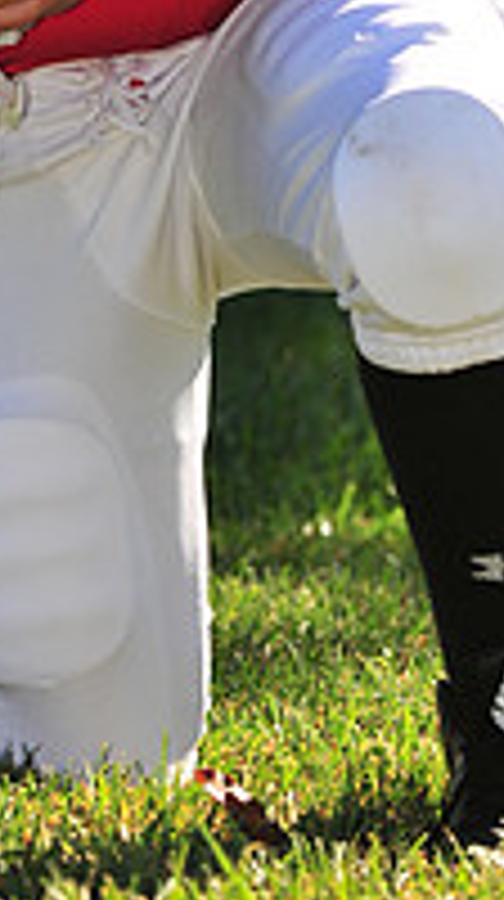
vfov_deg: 4.7
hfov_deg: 2.7
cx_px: 9
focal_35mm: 456
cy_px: -220
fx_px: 10871
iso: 200
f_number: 4.5
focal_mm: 150
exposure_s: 1/800
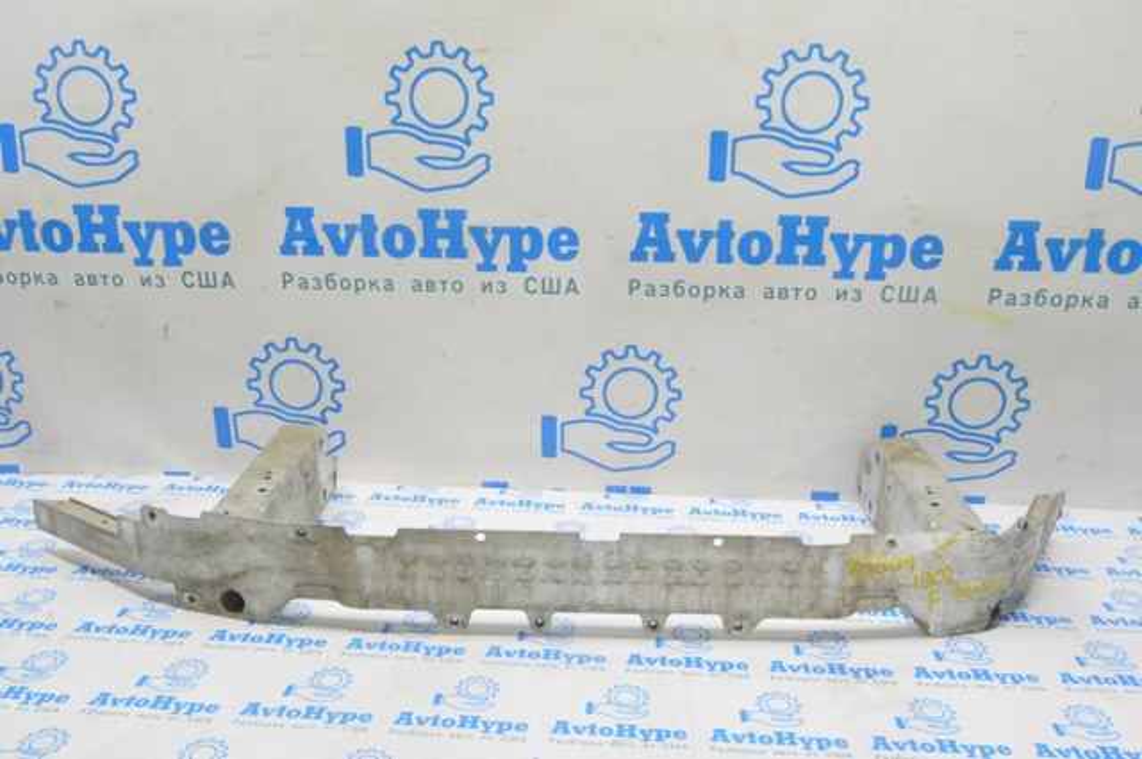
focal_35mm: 33
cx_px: 571
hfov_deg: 57.3
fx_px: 1045
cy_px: 380
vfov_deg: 39.9
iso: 6400
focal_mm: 22
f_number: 20
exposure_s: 1/15
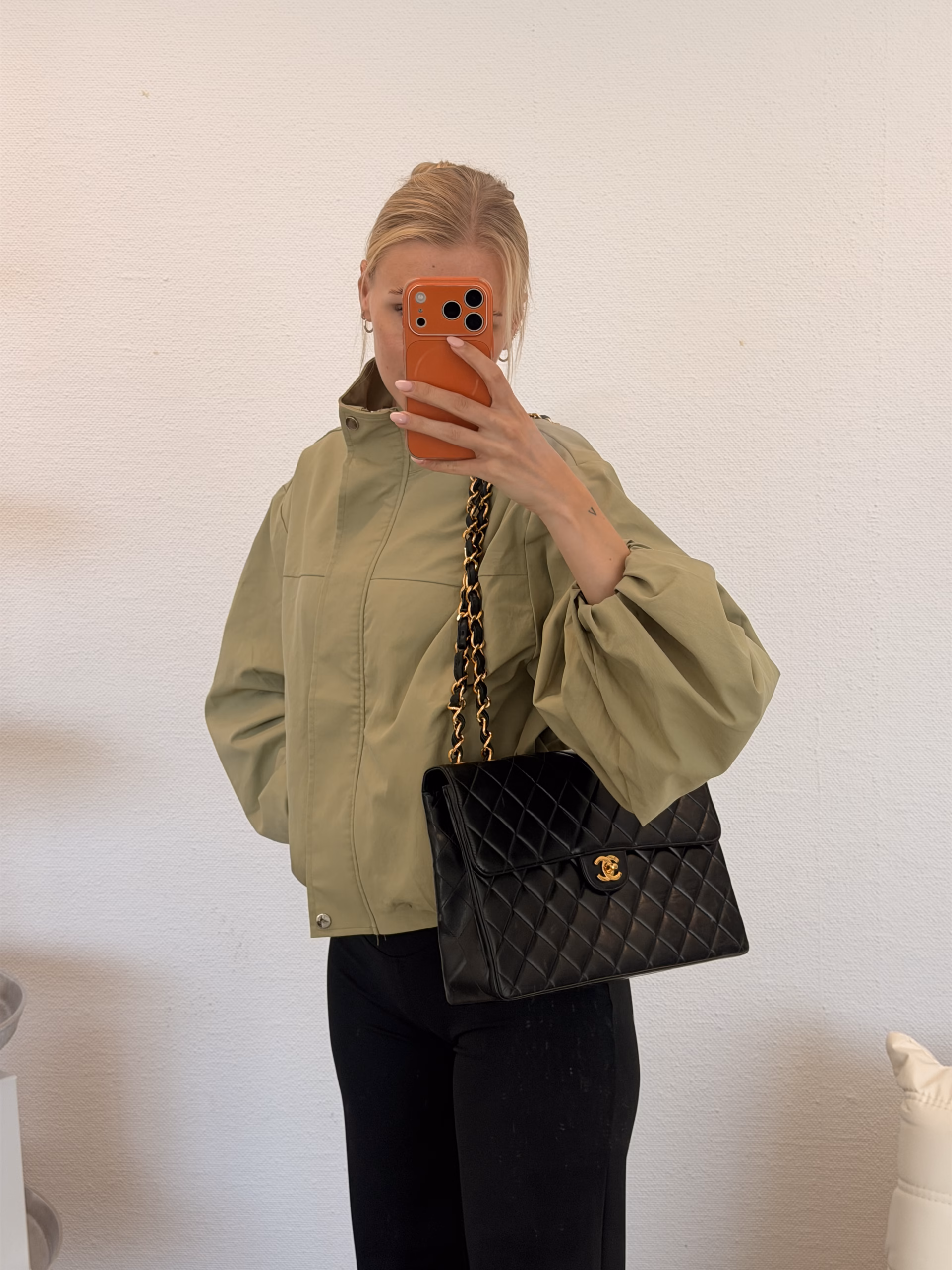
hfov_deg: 30.3
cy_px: 635
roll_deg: +0.7
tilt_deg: -14.3
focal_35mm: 48
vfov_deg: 39.7
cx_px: 476
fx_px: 1760
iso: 50
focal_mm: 6.76
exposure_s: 1/121
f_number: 1.78
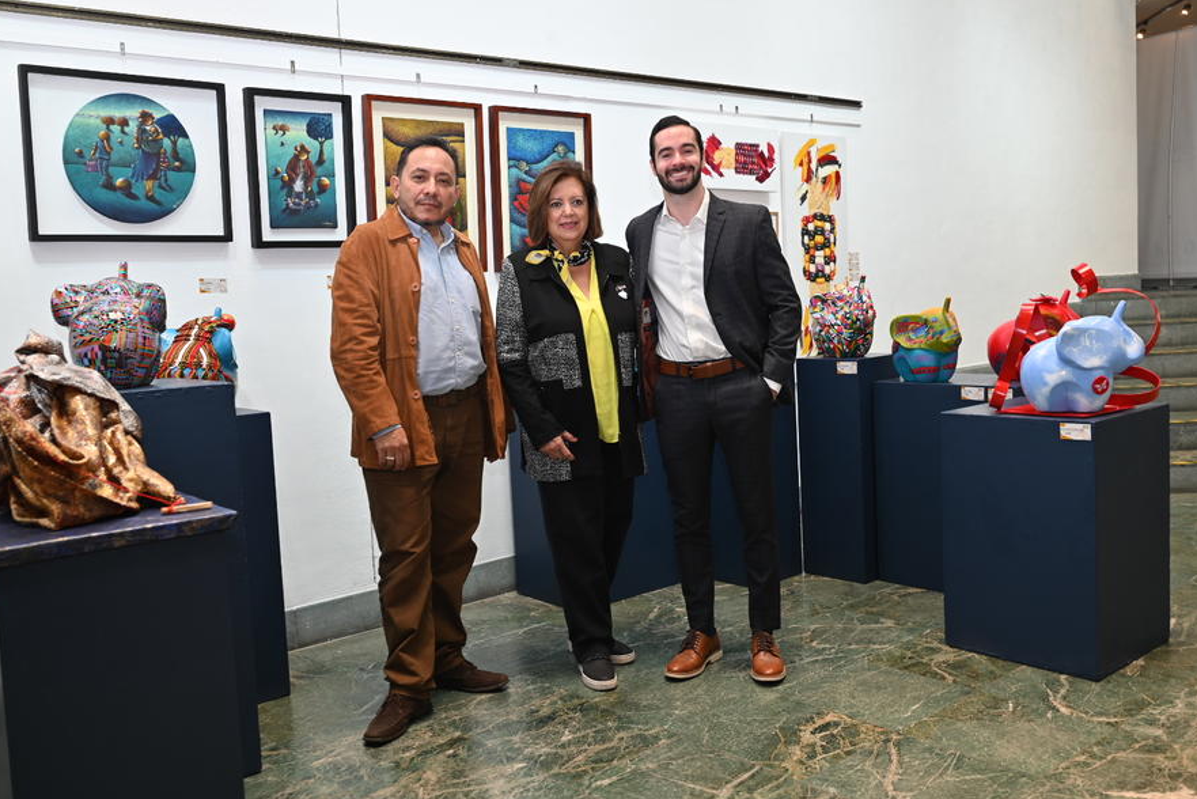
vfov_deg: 40.5
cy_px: 380
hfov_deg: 57.9
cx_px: 603
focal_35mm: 33
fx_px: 1082
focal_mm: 30.5
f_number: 4.5
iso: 200
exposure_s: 1/80
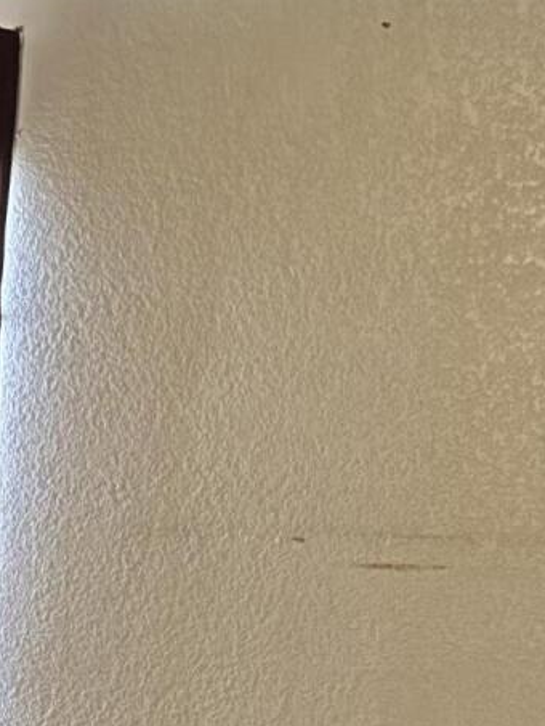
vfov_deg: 16.6
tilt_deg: -14.7
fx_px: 2224
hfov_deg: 12.9
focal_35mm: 106
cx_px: -391
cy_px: 1128
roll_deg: -2.6
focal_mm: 6.76
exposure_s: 1/40
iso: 640
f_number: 1.78
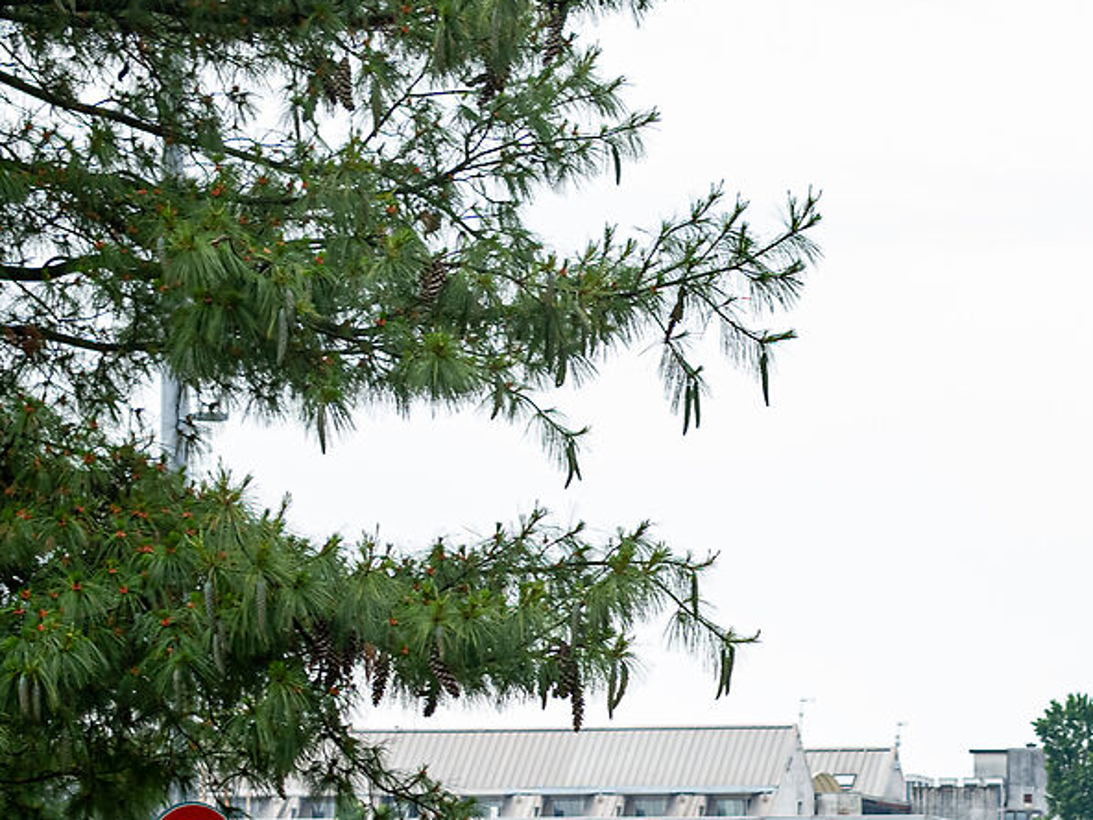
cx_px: 1460
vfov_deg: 7.4
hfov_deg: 9.9
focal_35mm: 195
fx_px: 6157
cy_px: 1376
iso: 100
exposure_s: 1/100
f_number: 4
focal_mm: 50
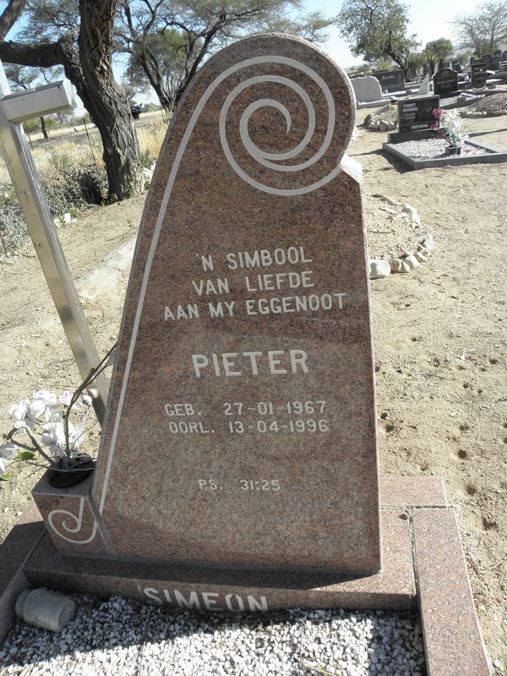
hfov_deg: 51.4
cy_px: 338
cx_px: 254
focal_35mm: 27
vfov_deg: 65.3
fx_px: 527
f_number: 5.6
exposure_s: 1/160
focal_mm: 4.83
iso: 64
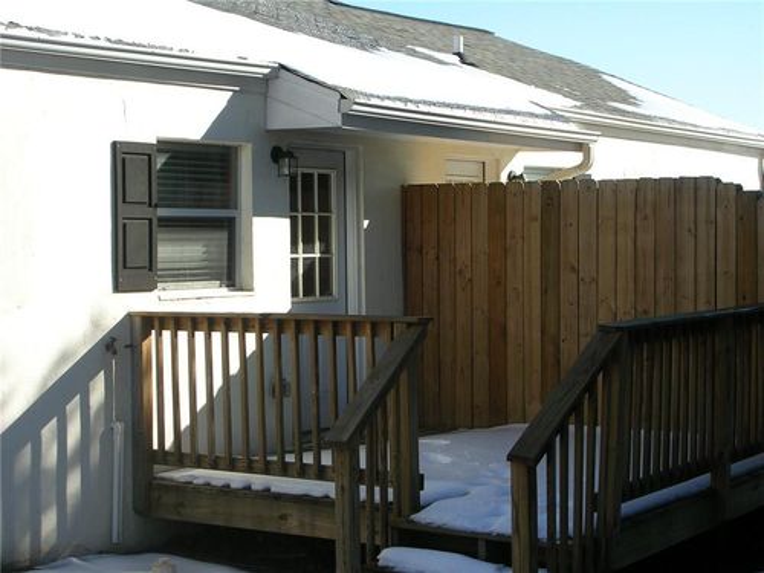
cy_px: 286
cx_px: 382
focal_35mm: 72
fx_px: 1589
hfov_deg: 27.0
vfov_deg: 20.4
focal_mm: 10.9
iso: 50
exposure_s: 1/391
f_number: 3.7
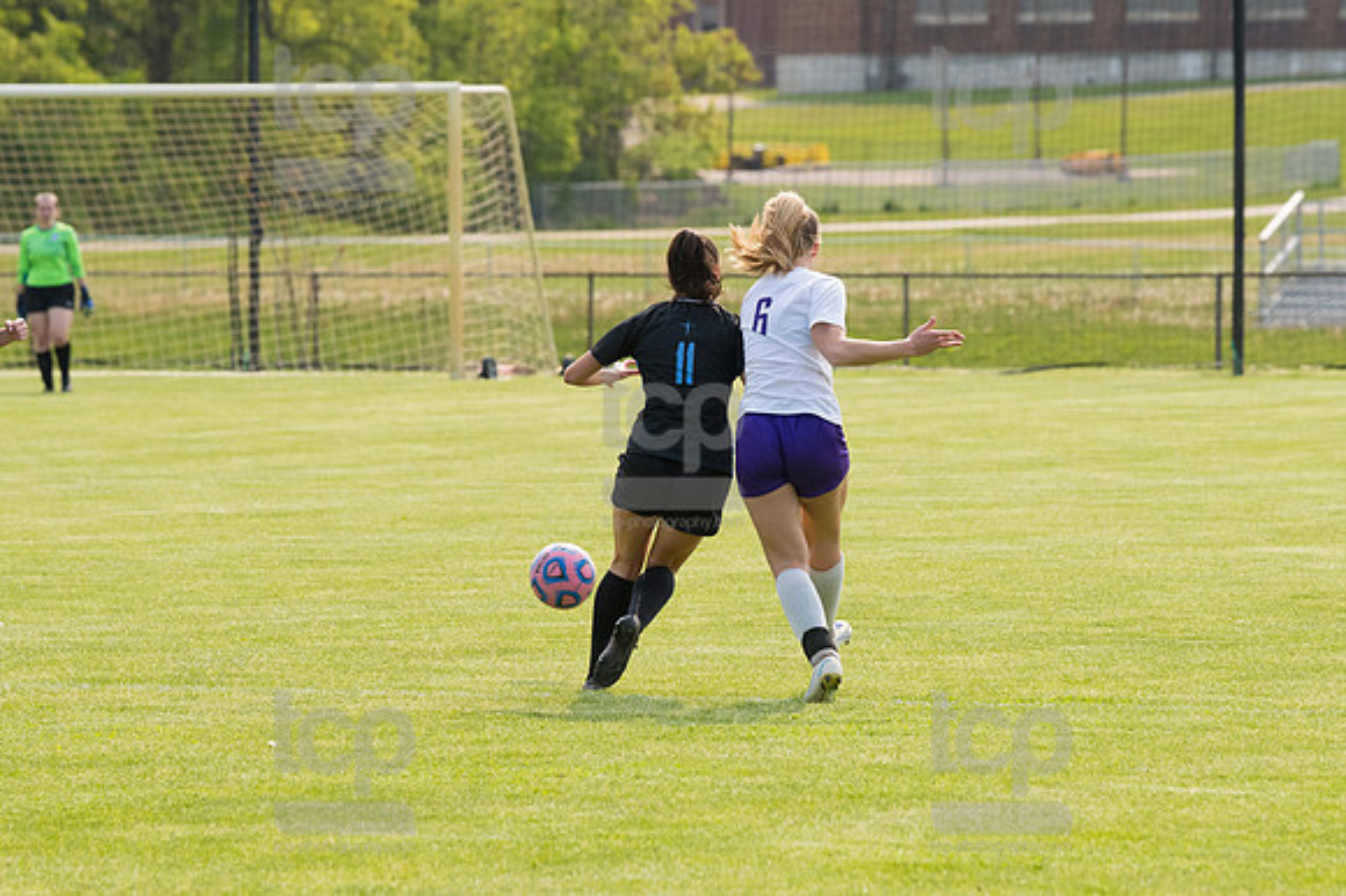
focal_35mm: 300
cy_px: 448
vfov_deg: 4.6
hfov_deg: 6.9
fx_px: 11210
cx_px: 673
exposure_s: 1/2000
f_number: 5.6
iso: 800
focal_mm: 200
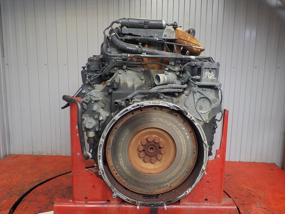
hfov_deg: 60.0
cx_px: 142
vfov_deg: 46.8
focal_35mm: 30
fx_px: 247
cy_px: 107
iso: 125
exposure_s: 1/40
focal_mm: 4.1
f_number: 3.3
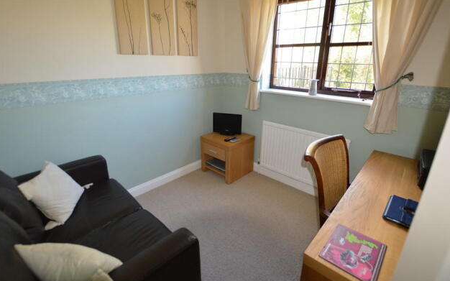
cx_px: 219
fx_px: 196
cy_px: 132
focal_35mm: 16
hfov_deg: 97.8
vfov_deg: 71.2
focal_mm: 10
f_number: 4
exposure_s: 1/60
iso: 400
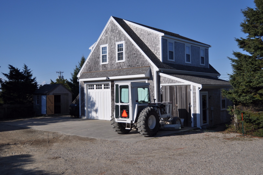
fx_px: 263
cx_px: 132
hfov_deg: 53.2
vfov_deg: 36.8
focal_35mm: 36
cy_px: 88
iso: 200
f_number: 3.8
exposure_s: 1/4000
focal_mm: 24
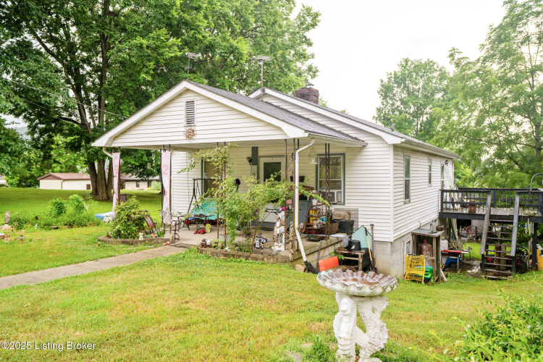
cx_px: 272
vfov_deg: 45.0
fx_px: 437
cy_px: 181
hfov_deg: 63.7
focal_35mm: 29
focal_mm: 29
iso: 125
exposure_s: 1/50
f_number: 4
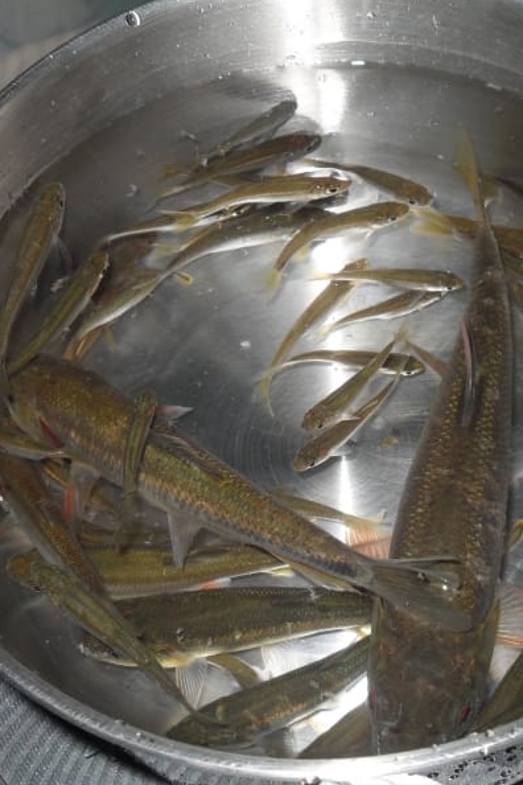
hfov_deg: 27.5
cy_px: 390
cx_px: 314
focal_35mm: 49
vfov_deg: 40.3
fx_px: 1068
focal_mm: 6.2
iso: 100
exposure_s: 1/45
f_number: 8.9
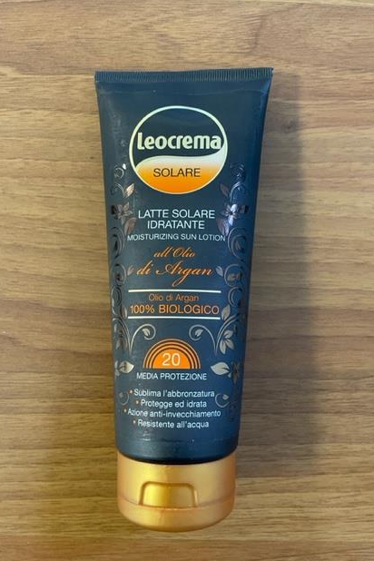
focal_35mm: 28
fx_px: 436
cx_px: 202
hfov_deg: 46.4
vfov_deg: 65.5
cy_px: 285
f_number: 1.6
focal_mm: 4.2
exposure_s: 1/60
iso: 400
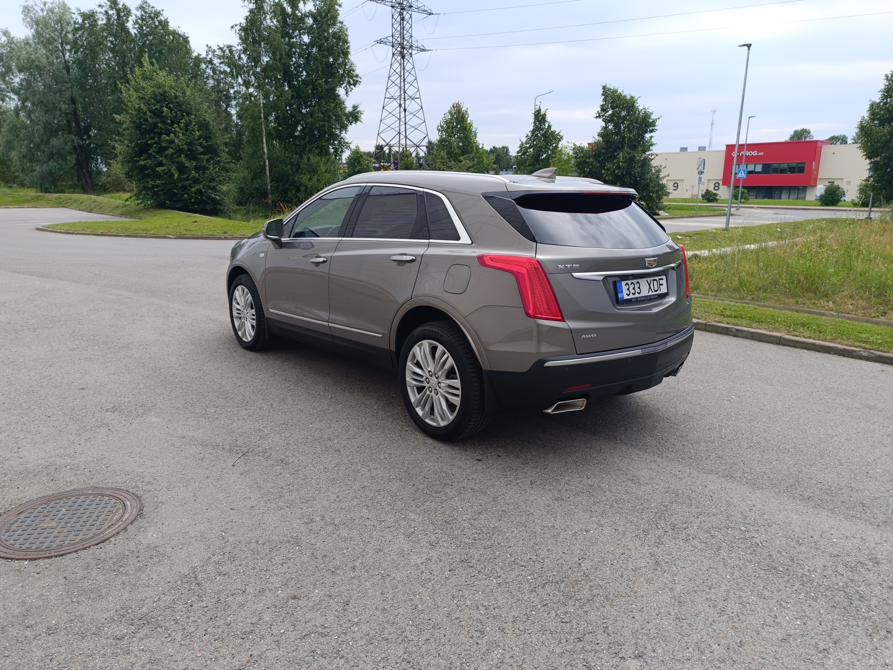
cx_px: 446
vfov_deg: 56.8
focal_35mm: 24
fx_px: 619
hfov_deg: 71.6
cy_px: 335
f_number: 1.65
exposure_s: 1/283
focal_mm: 6.14
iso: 50
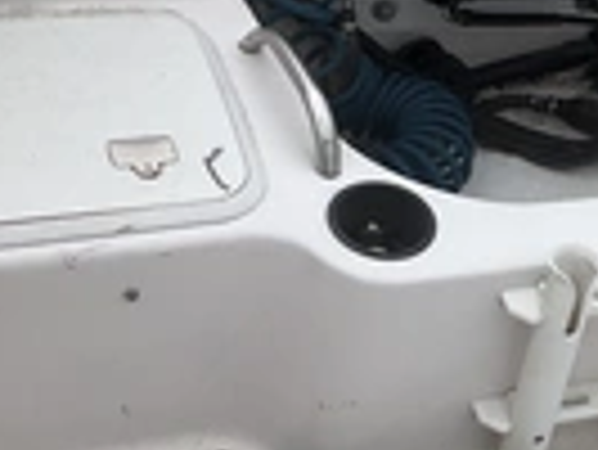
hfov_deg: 21.5
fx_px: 1504
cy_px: 194
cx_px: 634
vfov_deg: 17.0
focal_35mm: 87
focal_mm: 3
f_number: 1.8
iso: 25
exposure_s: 1/2320
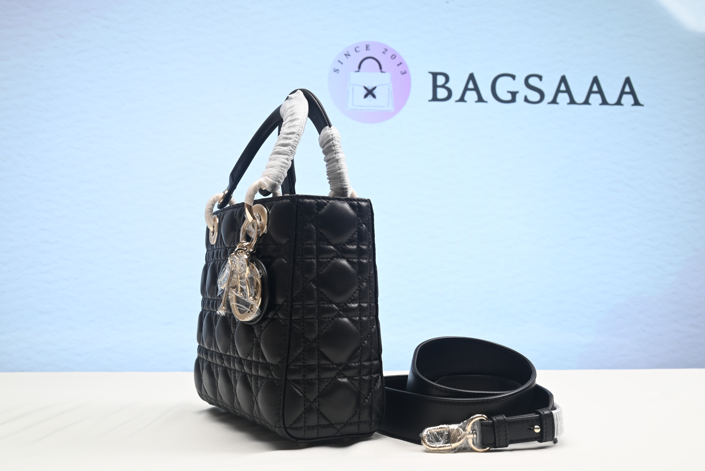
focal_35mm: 39
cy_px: 236
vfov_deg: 34.2
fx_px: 764
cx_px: 352
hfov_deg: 49.5
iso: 100
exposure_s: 1/2
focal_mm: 39
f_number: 16
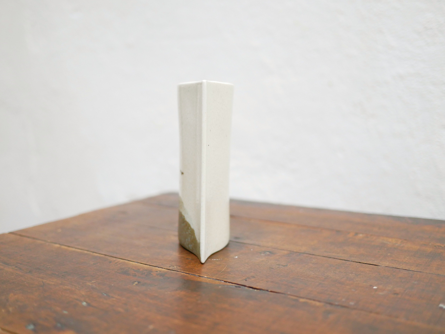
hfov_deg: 46.8
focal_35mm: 40
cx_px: 222
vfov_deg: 36.0
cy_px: 167
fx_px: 514
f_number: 1.7
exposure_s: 1/60
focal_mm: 20
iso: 1600
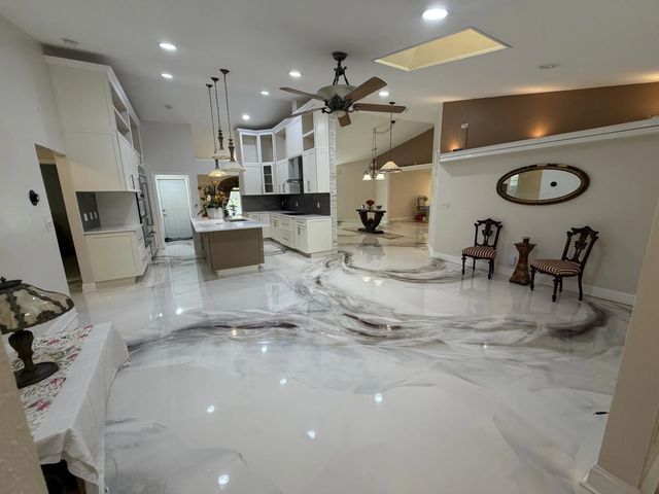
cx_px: 330
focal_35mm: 14
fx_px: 267
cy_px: 247
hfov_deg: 102.1
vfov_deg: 85.7
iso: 250
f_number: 2.2
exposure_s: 1/120
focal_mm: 2.22
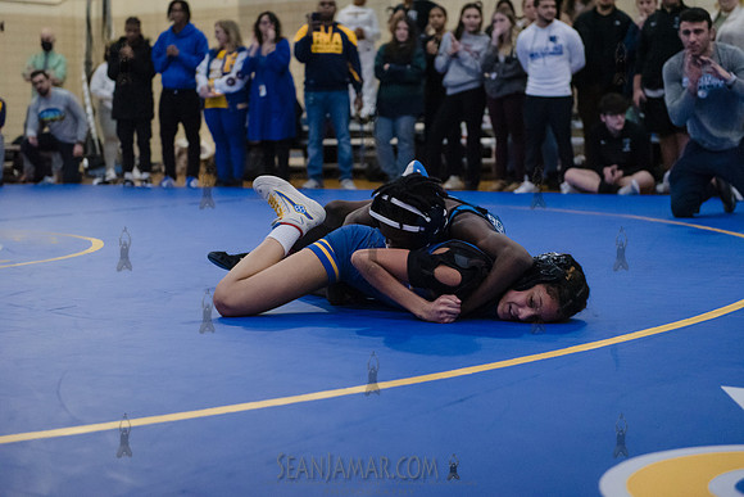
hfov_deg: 28.8
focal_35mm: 70
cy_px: 248
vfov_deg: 19.5
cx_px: 372
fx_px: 1447
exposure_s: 1/400
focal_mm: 70
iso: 8000
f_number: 3.2
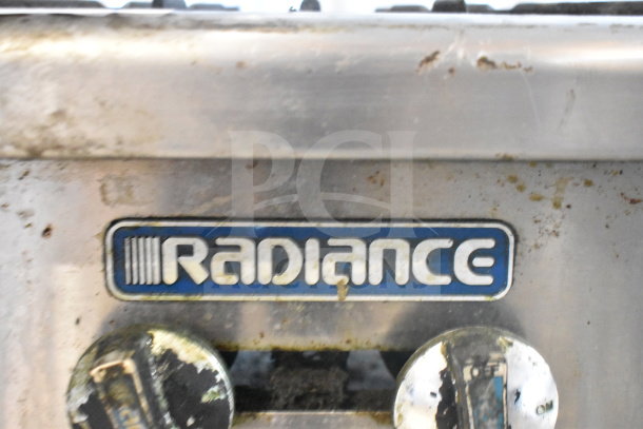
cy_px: 214
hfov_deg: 41.1
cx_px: 322
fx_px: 857
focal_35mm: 48
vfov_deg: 28.1
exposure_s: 1/50
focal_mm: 32
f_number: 4.5
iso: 14400
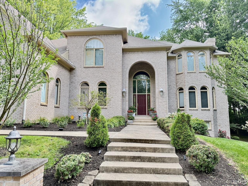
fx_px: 172
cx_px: 124
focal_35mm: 24
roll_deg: +0.5
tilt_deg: +7.7
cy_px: 93
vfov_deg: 56.8
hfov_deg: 71.6
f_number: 1.78
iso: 100
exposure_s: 1/377
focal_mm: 6.76
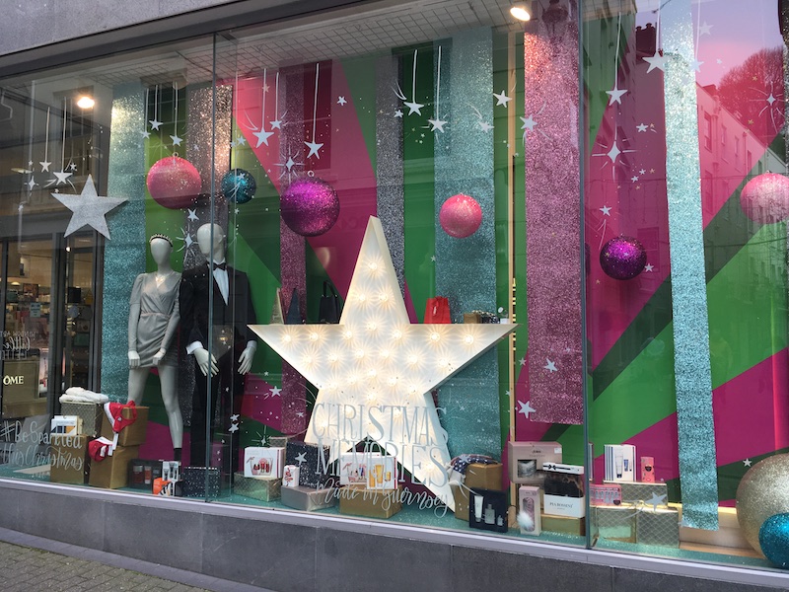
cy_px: 296
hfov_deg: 61.7
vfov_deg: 48.2
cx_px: 394
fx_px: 661
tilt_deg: +2.7
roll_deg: -0.4
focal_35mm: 29
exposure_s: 1/100
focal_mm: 4.15
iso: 25
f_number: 2.2
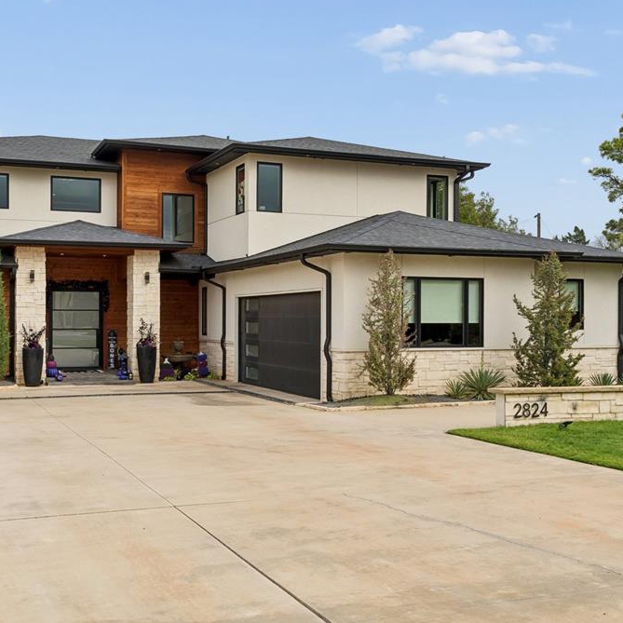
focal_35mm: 39
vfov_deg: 42.8
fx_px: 794
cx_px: 236
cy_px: 309
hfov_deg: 42.5
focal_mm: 20
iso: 200
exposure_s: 1/500
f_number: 8
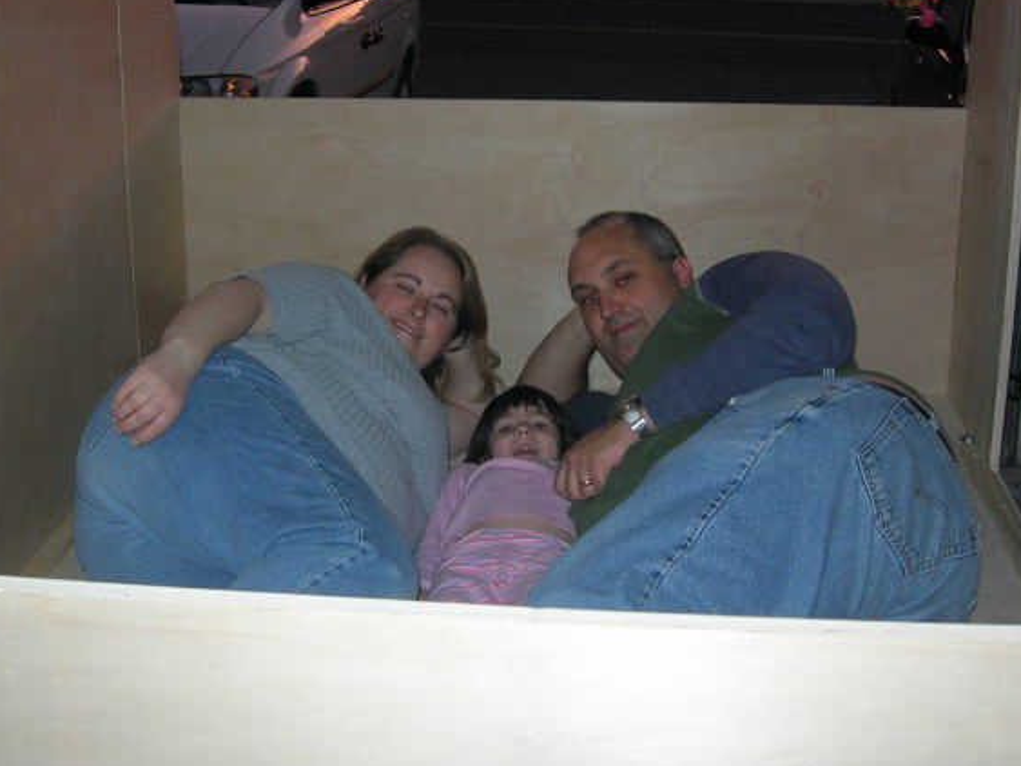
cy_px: 289
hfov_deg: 35.5
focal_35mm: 54
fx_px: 1592
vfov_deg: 26.9
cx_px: 542
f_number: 2.8
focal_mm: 7.8
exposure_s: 1/60.1
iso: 64
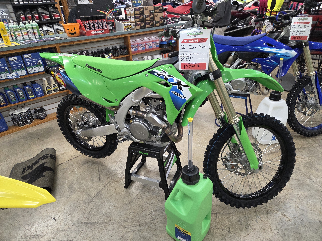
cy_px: 120
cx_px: 161
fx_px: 214
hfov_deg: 73.9
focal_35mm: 23
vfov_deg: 58.9
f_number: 1.8
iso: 250
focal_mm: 5.4
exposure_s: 1/120
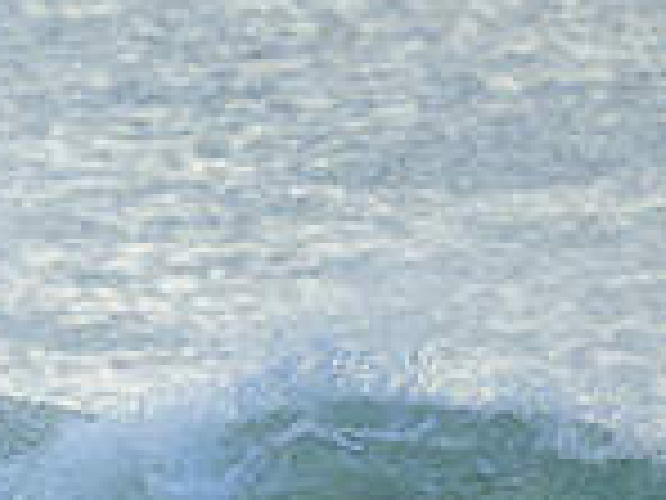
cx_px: 54
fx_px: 57873
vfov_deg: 0.5
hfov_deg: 0.7
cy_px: 610
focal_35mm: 3008
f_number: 6.3
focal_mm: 800
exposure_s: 1/2500
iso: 720
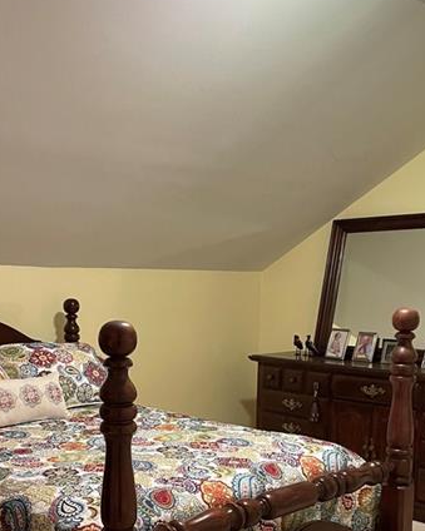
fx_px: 724
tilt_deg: -8.5
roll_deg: +0.3
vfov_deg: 39.2
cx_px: 152
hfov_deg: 32.5
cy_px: 402
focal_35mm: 46
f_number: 1.6
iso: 500
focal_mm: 4.2
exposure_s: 1/60
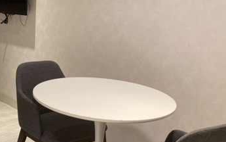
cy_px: 36
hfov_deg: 35.0
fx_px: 339
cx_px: 28
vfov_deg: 23.4
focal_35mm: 55
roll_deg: -1.8
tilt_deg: -7.0
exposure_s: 1/60
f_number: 1.8
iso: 160
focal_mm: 3.99
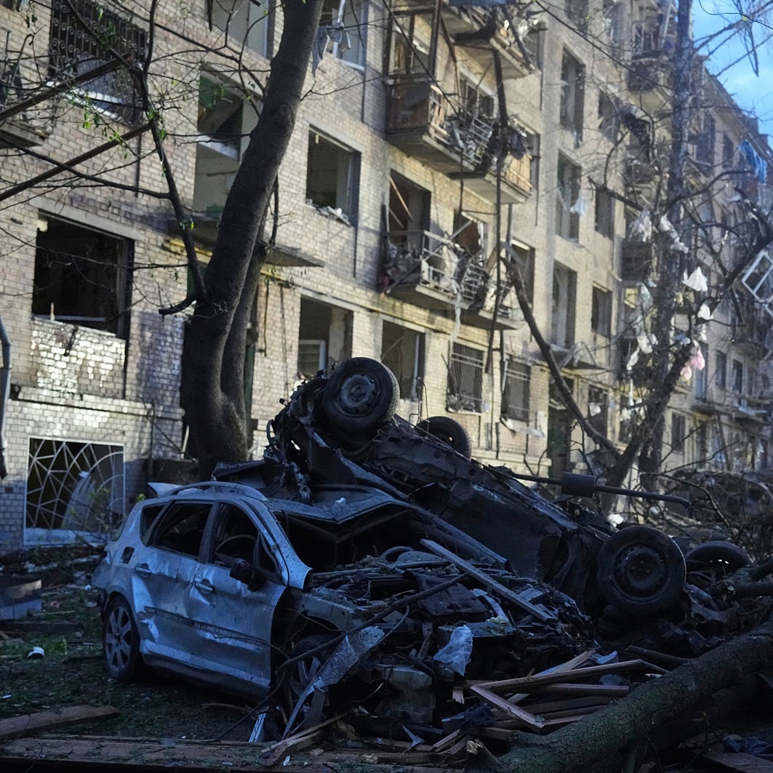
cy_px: 386
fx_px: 1390
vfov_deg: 31.1
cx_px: 407
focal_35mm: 55
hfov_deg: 31.1
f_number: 2.8
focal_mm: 43
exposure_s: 1/60
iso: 10000
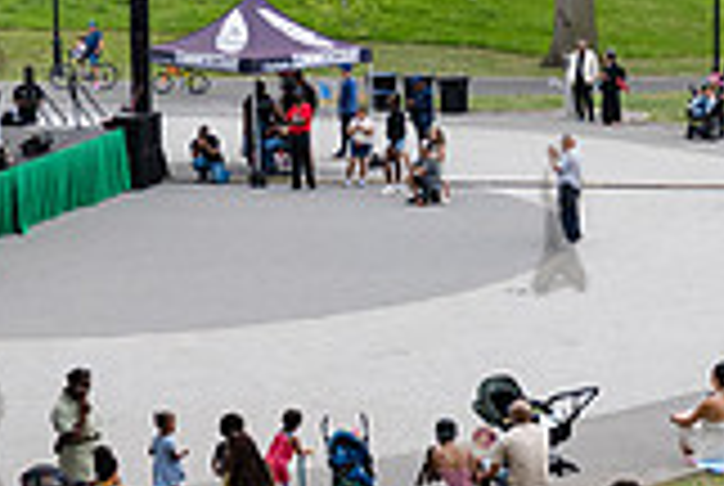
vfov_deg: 13.1
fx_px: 2116
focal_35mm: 105
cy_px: 214
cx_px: 558
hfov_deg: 19.3
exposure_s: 1/640
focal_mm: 29
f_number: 4.5
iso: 1000
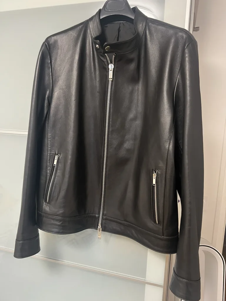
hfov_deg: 53.1
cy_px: 150
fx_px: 226
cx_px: 113
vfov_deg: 67.3
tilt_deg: -7.4
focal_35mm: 26
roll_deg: -1.7
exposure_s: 1/60
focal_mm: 5.7
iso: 400
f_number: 1.5
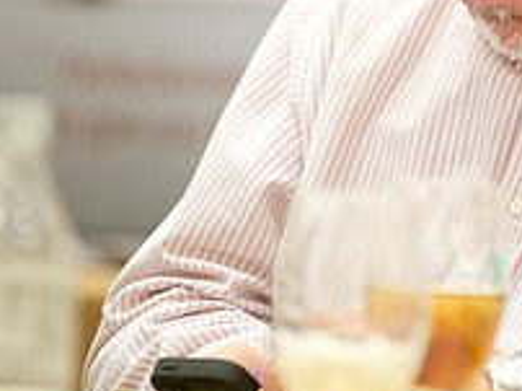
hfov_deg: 3.8
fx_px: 7907
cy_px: 18
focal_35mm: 525
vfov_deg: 2.8
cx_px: 416
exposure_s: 1/60
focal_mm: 190
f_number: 2.8
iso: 3200
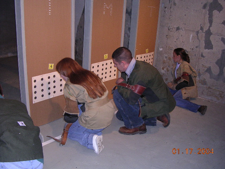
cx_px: 112
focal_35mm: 38
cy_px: 84
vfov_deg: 37.7
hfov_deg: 49.0
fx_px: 247
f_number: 2.8
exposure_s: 1/60.1
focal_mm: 5.8
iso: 222
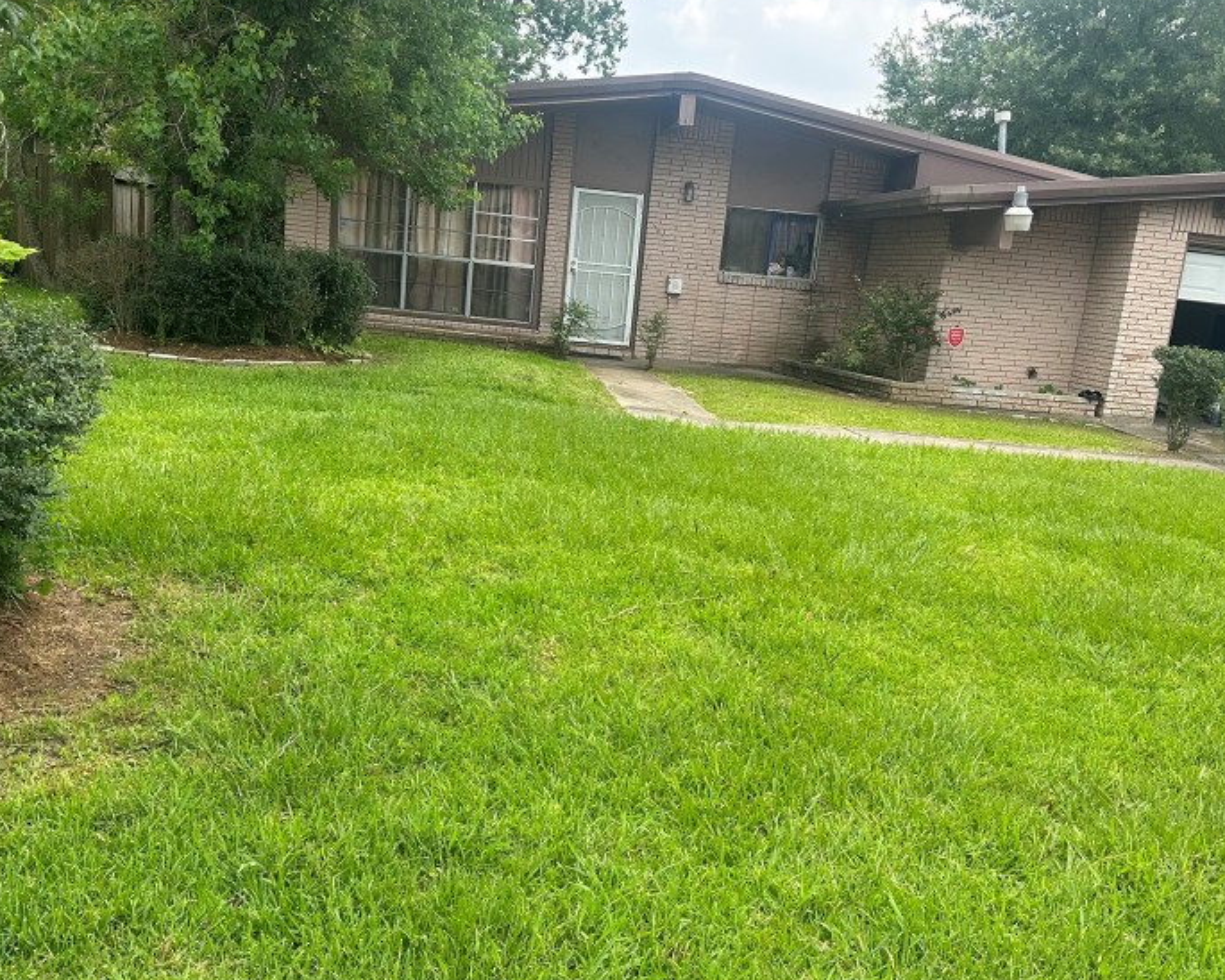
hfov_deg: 51.5
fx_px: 1269
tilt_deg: -13.0
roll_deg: -6.5
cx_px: 590
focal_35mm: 35
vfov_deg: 42.1
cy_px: 574
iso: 80
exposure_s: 1/1029
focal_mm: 6.86
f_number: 1.78
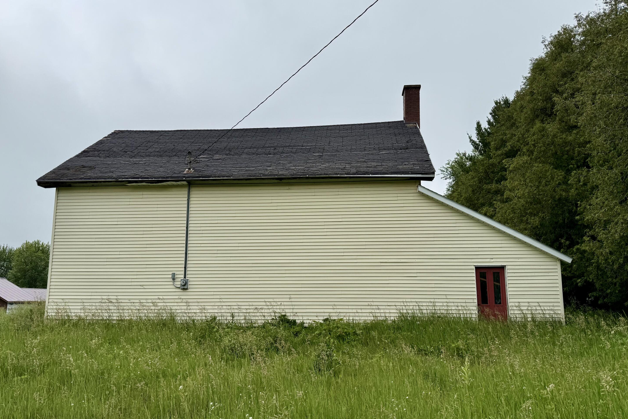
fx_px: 454
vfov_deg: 49.5
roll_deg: -0.5
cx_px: 315
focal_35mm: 26
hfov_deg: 69.4
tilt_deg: +9.6
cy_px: 225
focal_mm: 6.76
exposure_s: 1/11905
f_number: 1.78
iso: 80
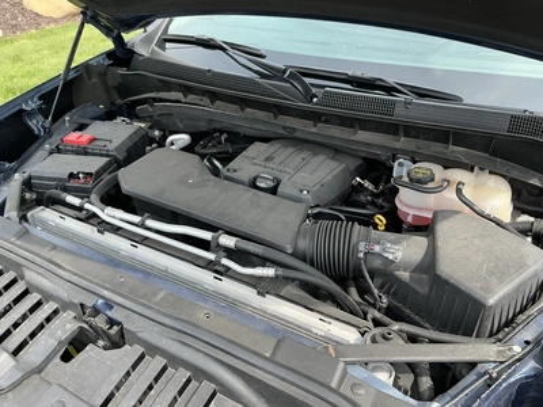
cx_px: 272
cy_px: 204
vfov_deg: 49.7
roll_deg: +1.2
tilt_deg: -35.8
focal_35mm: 28
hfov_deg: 63.4
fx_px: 439
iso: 25
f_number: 1.8
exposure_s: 1/383
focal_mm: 3
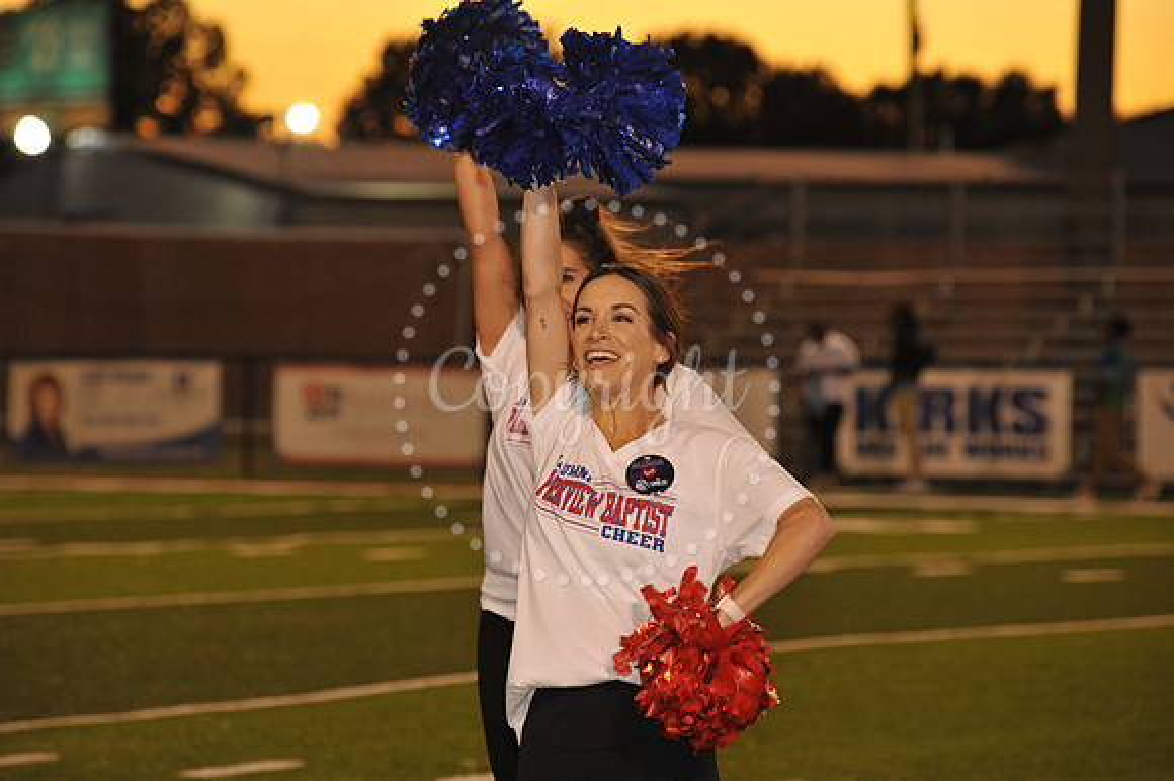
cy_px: 390
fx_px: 6518
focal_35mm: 200
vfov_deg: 6.9
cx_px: 587
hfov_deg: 10.3
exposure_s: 1/125
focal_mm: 200
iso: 1600
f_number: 7.1
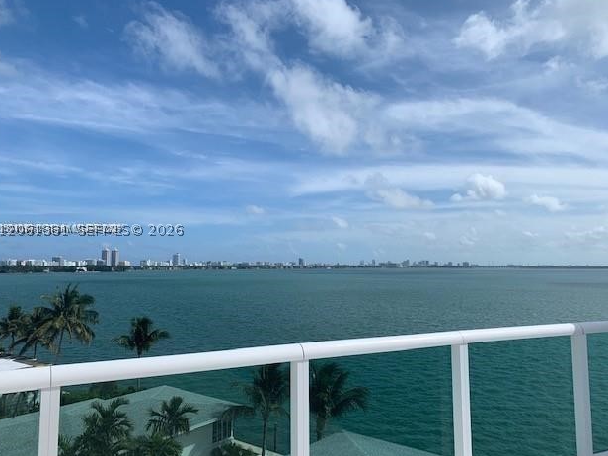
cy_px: 229
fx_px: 474
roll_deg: +0.0
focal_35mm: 27
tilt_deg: +3.8
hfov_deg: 65.3
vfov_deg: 51.4
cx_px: 301
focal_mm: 4.25
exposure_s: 1/4464
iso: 25
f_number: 1.8
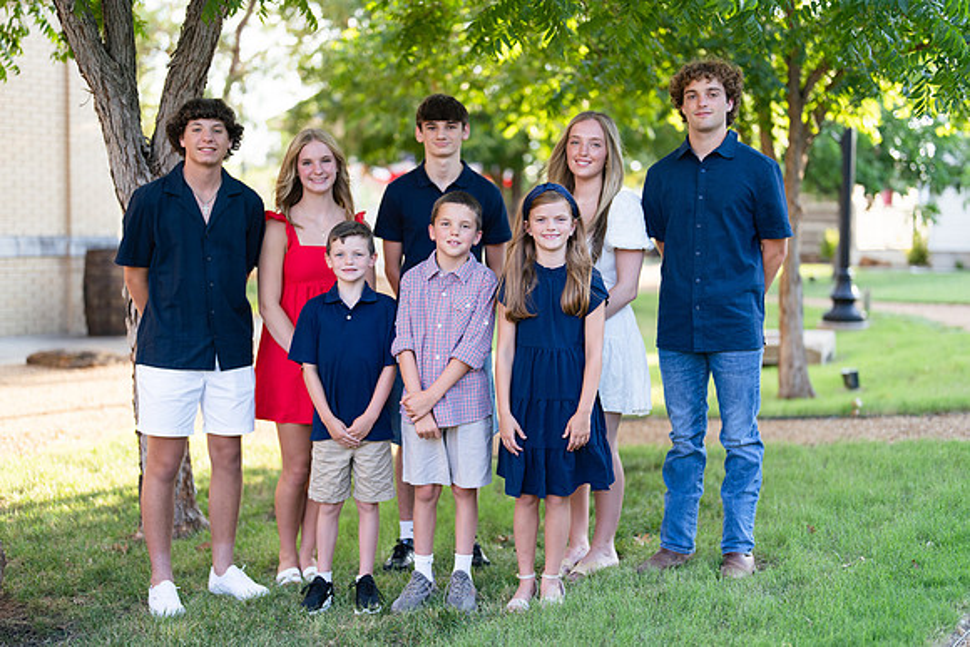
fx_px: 1347
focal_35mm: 50
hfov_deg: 39.6
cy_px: 324
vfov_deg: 27.0
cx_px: 485
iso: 200
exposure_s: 1/1000
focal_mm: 50
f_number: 1.2
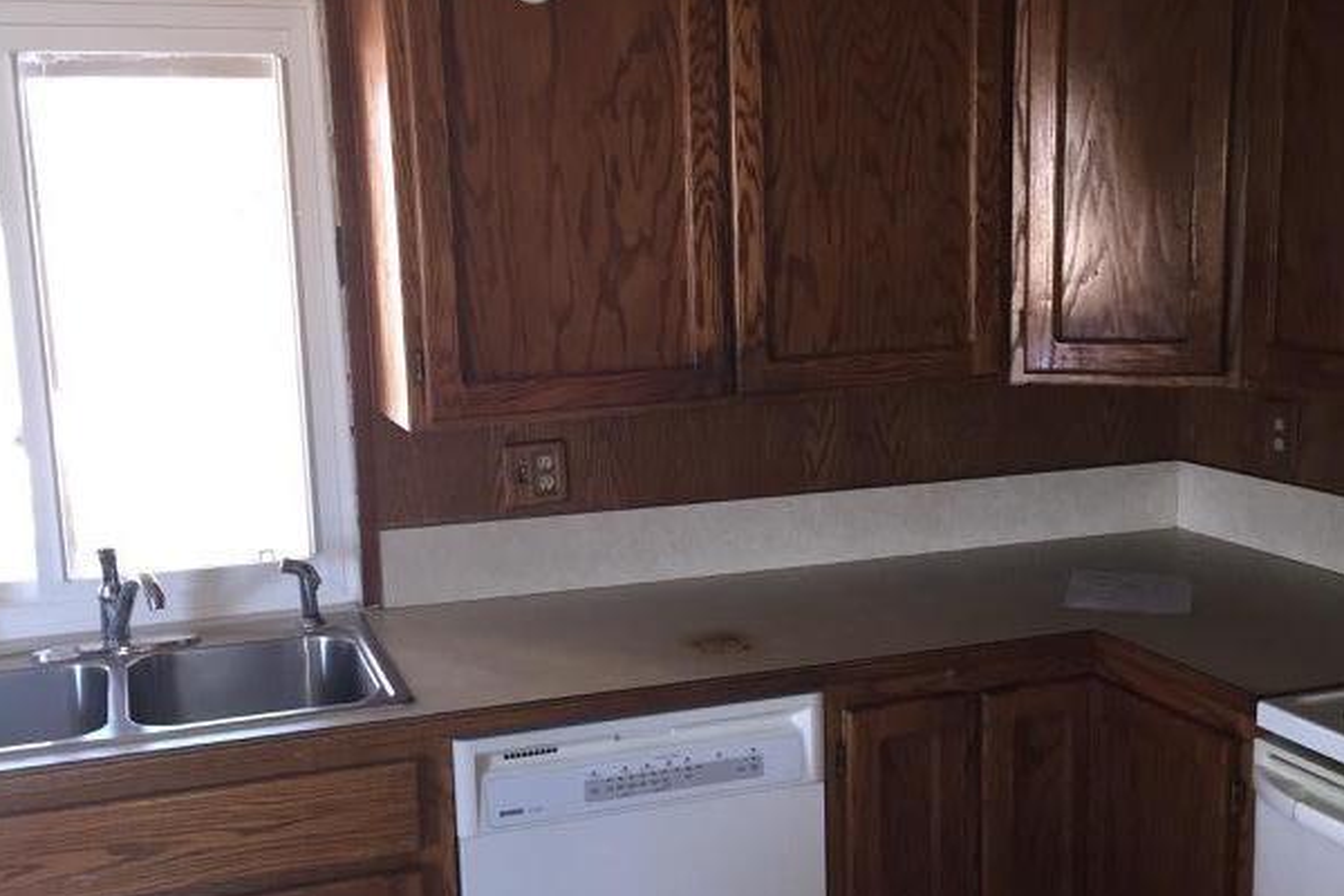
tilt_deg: -9.5
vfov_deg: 32.6
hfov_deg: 47.4
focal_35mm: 41
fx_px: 1531
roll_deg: +1.2
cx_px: 661
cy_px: 495
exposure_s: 1/30
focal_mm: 4.15
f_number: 2.2
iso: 80
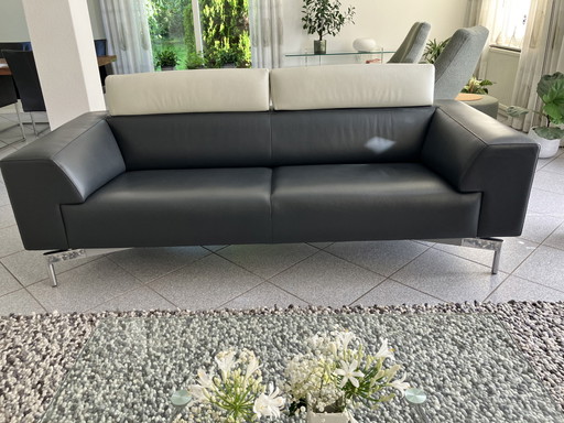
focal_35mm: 28
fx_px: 456
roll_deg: +2.5
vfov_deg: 49.7
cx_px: 282
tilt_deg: -23.9
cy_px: 212
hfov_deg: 63.4
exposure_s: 1/121
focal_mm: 3.99
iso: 80
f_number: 1.8
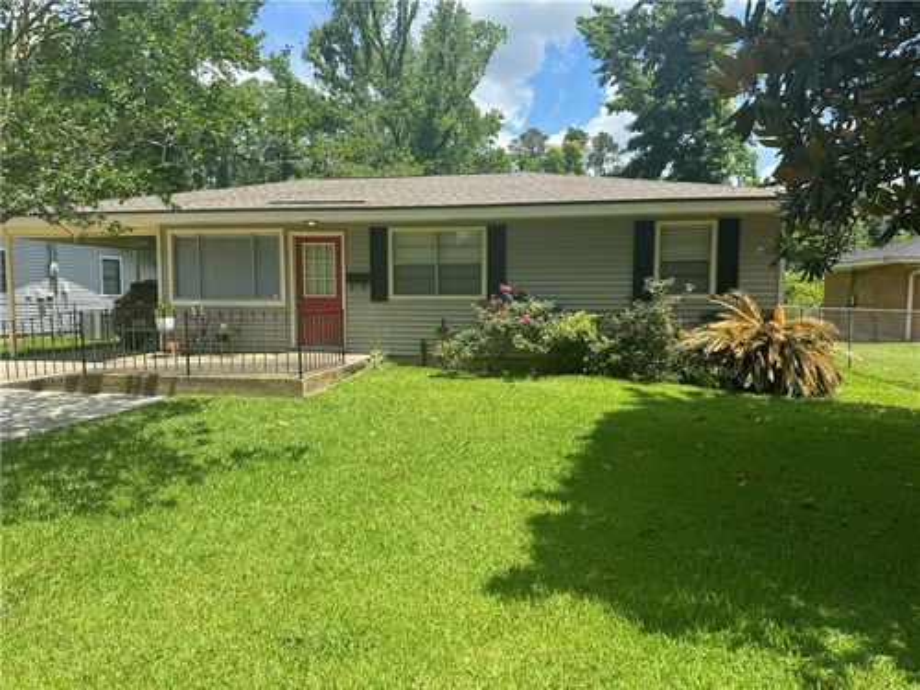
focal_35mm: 24
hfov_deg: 71.6
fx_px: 638
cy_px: 345
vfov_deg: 56.8
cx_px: 460
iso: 80
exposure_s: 1/2415
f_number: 1.78
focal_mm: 6.76
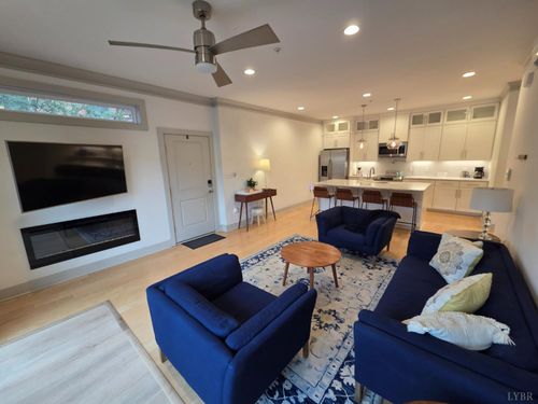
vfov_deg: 89.9
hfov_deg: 106.2
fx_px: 202
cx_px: 269
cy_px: 202
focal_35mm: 13
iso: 160
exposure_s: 1/60
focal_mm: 2.2
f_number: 2.2
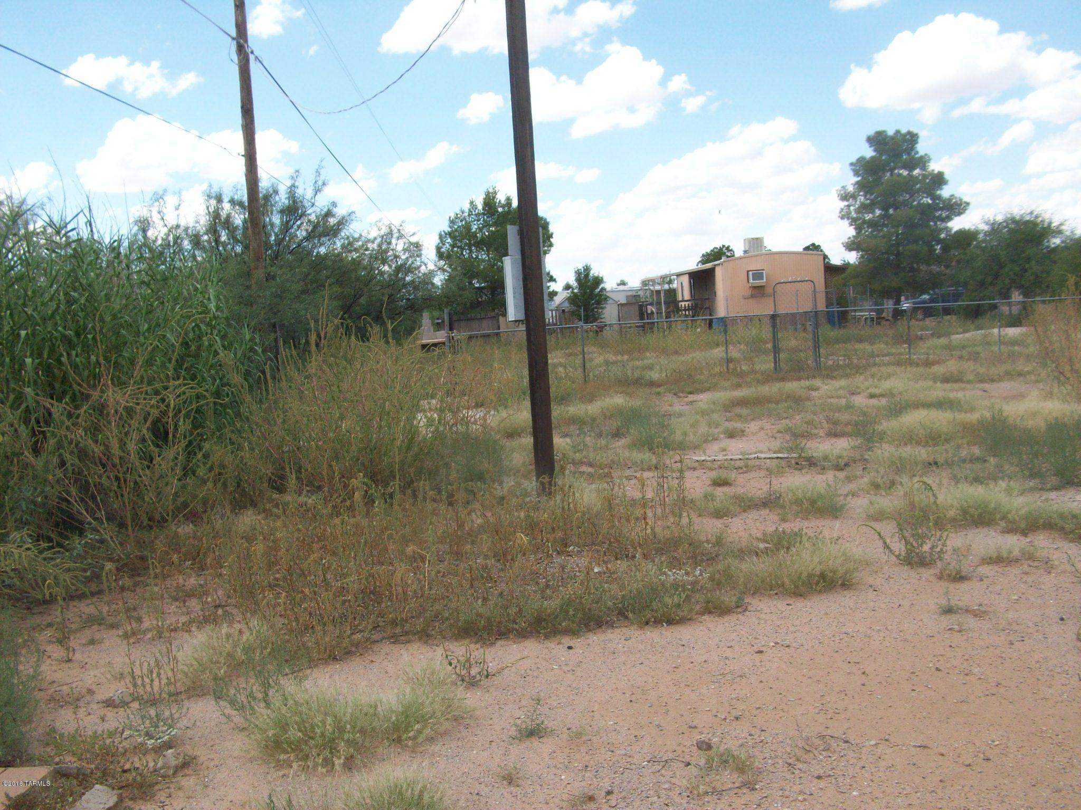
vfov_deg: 41.8
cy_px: 405
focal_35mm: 34
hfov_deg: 54.0
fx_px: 1062
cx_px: 540
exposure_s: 1/214
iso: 64
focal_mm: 5.7
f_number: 5.5
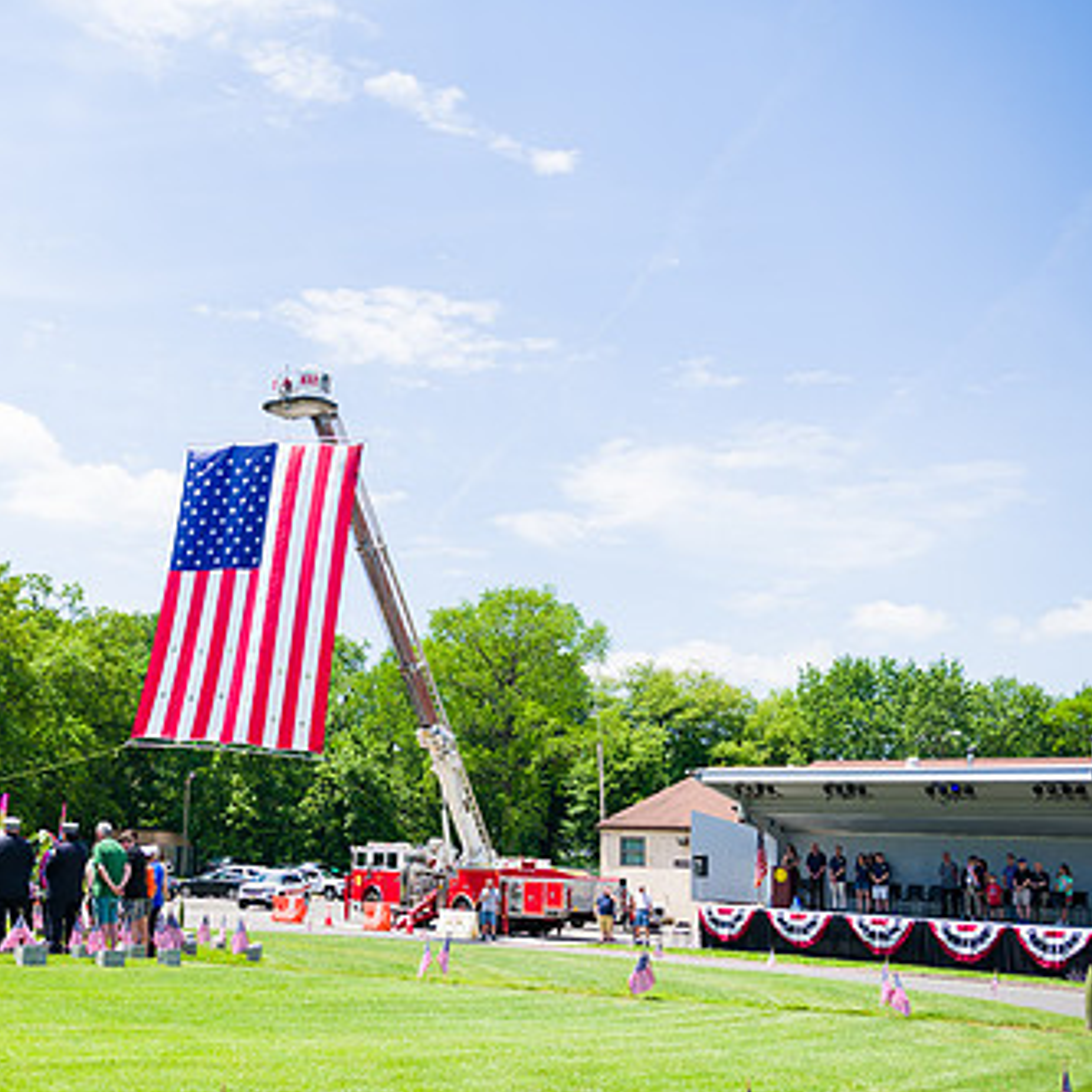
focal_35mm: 43
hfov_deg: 38.1
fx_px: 1535
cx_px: 266
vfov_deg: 39.1
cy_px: 631
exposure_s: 1/2000
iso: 200
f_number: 4
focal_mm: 29
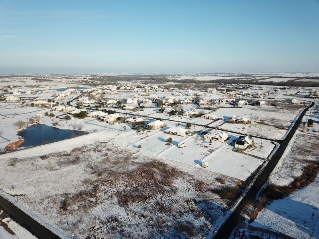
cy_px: 120
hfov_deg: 67.3
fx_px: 240
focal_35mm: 26
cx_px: 160
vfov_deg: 53.1
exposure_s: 1/100
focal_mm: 4.73
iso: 100
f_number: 2.2
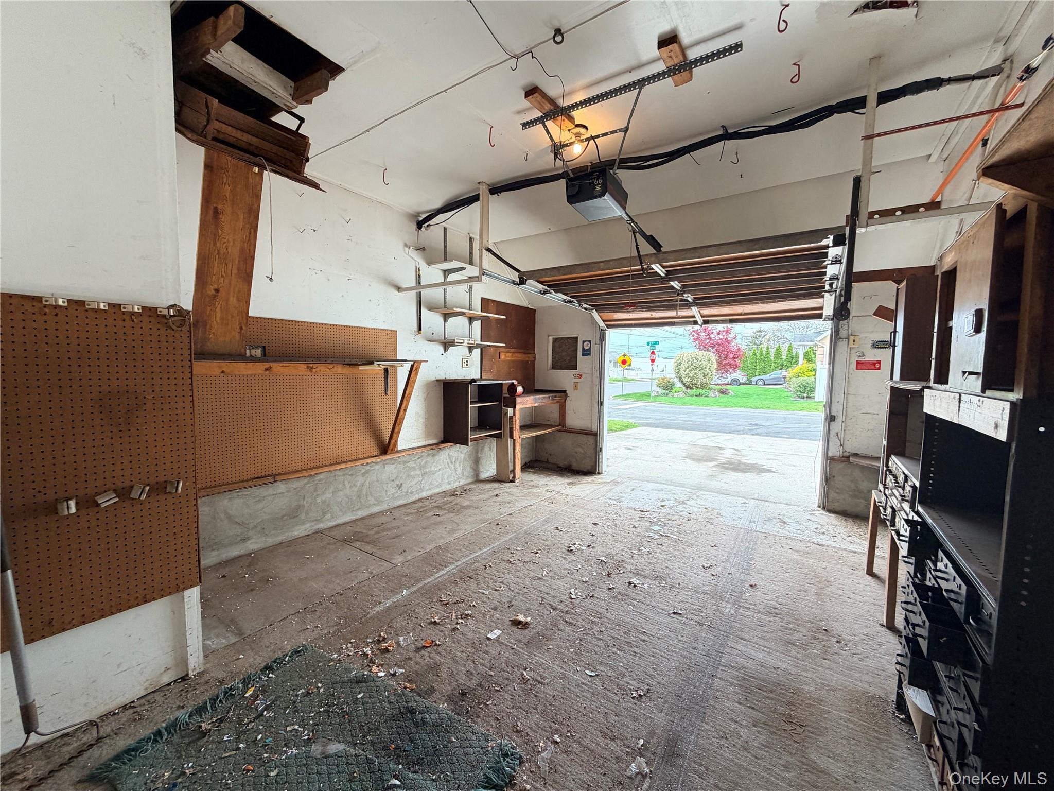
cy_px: 396
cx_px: 527
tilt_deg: -4.1
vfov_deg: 85.7
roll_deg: -0.8
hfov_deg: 102.1
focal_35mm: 14
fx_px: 426
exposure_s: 1/121
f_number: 2.2
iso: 125
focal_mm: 2.22
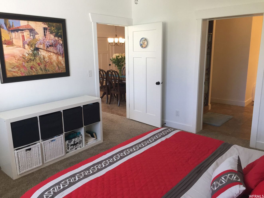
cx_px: 132
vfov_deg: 48.2
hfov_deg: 61.7
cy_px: 99
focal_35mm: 29
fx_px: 221
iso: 32
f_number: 2.2
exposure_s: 1/30
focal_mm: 4.15
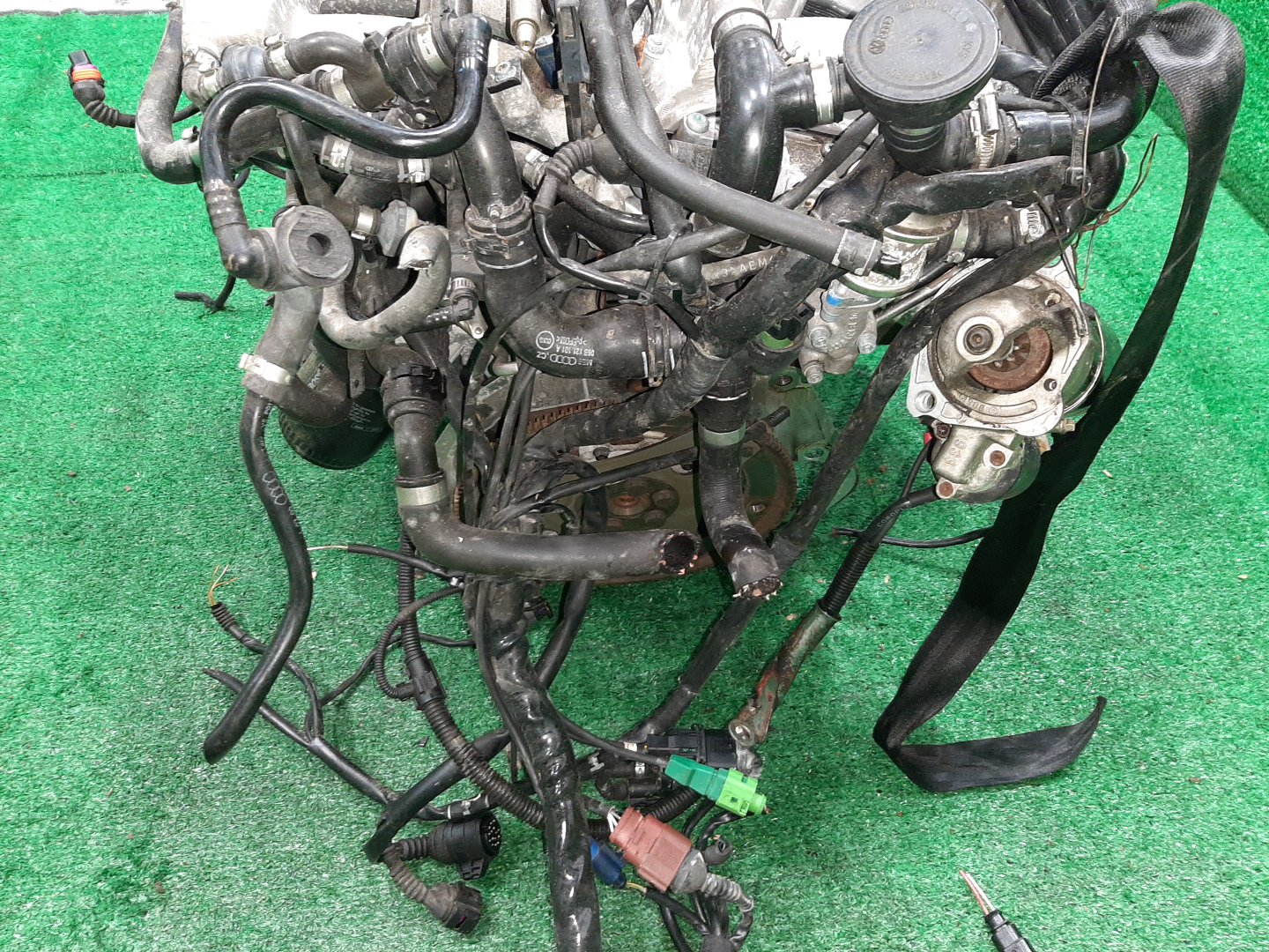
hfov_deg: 67.3
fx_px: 953
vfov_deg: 53.1
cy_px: 476
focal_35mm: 26
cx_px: 634
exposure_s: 1/25
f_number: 1.7
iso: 217
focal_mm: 3.93
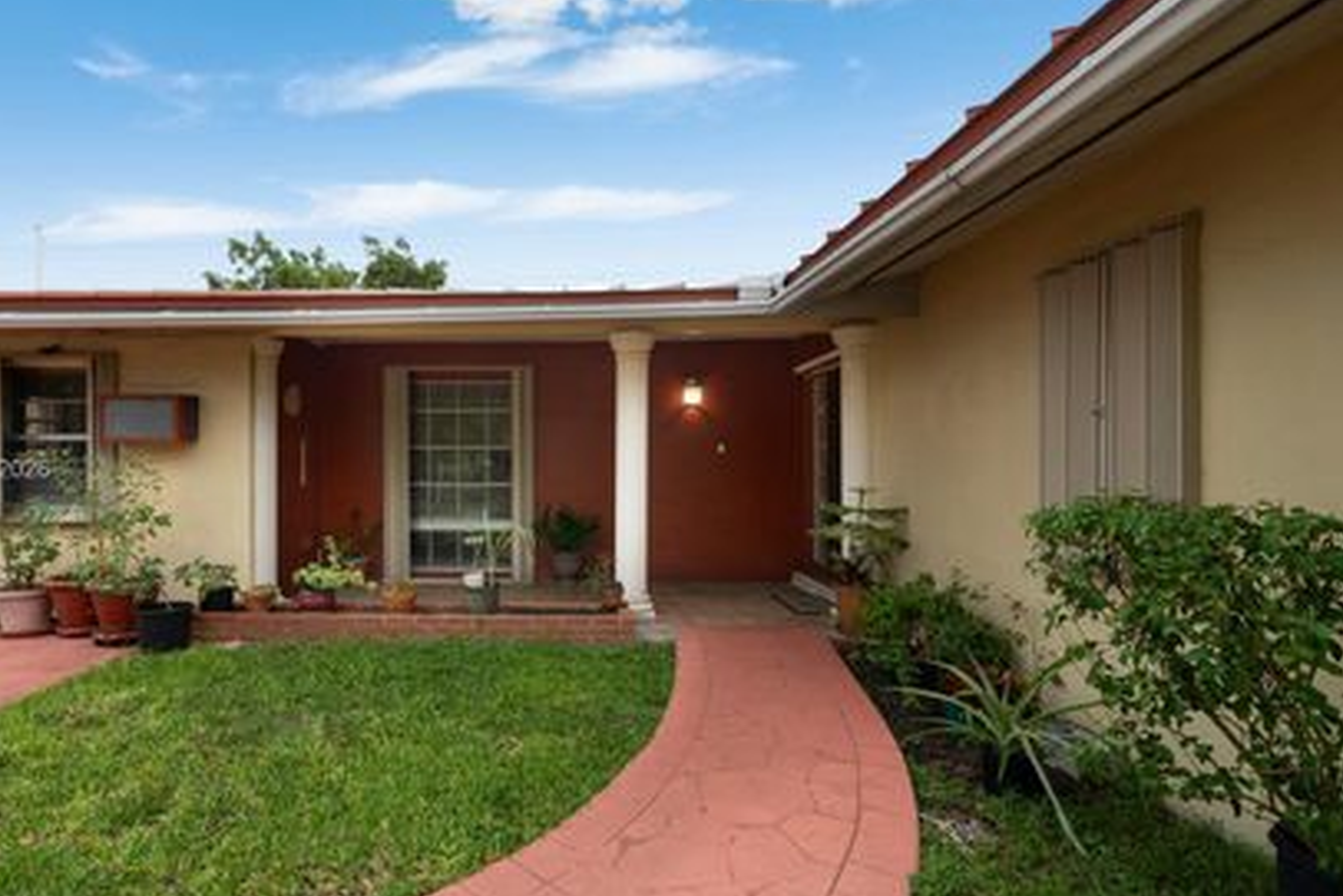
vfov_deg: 73.7
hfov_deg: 95.8
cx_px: 556
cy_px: 471
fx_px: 597
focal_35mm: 16
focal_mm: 13
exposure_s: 1/10
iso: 100
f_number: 11
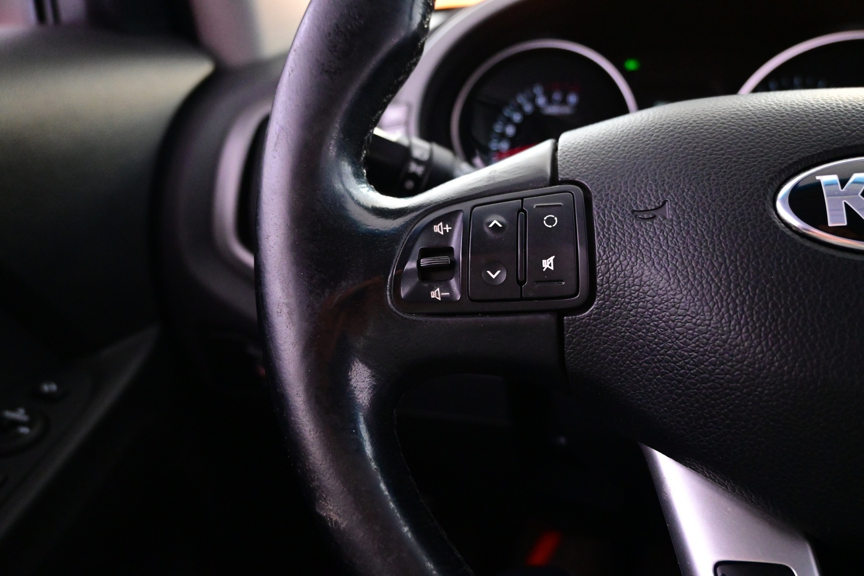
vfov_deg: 47.9
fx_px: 648
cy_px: 288
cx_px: 432
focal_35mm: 27
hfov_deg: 67.4
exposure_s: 1/30
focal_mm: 18
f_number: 3.5
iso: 4500
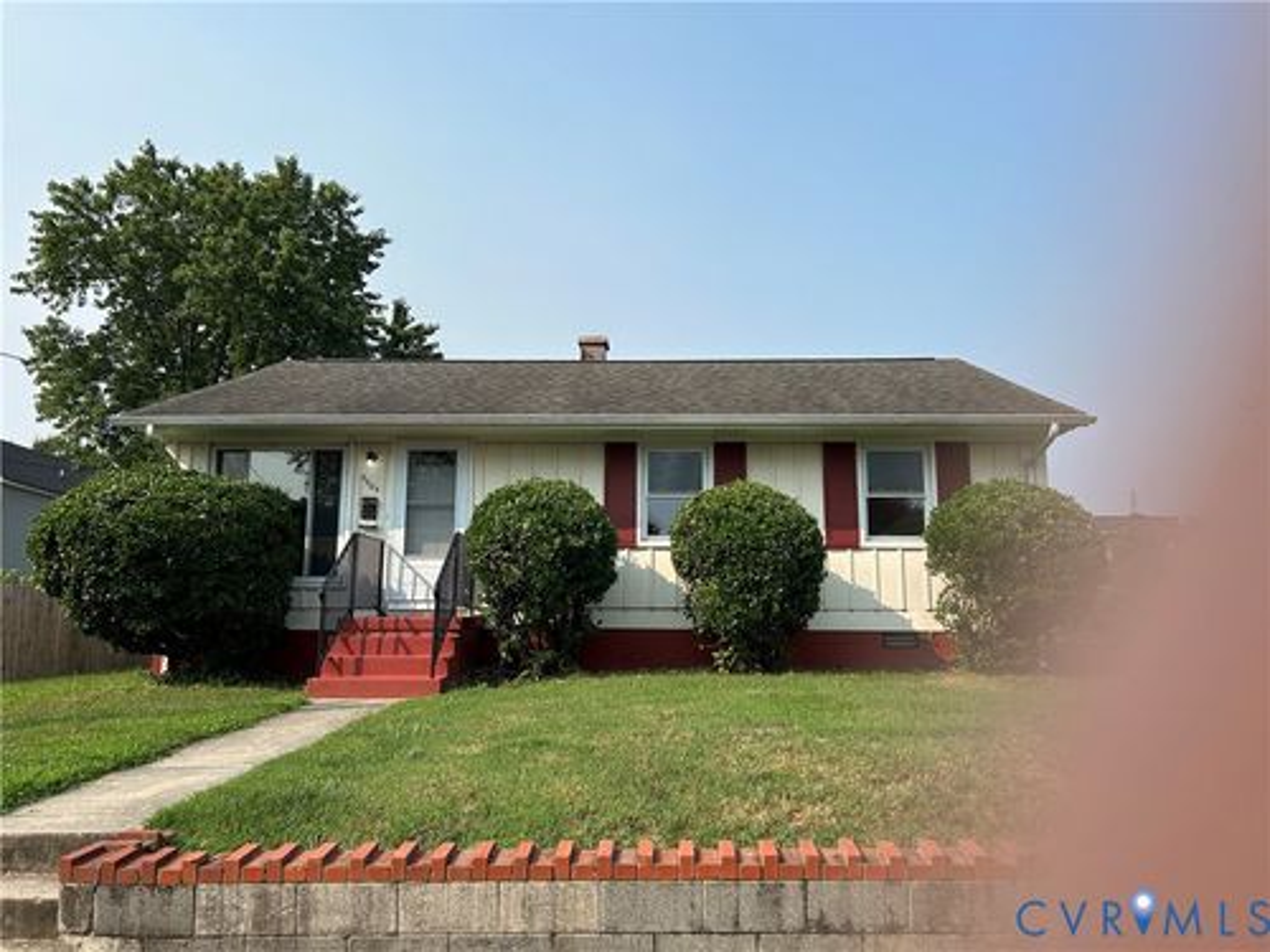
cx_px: 635
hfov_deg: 67.3
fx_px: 954
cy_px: 476
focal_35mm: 26
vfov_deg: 53.1
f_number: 1.5
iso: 50
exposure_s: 1/3571
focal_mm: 5.7
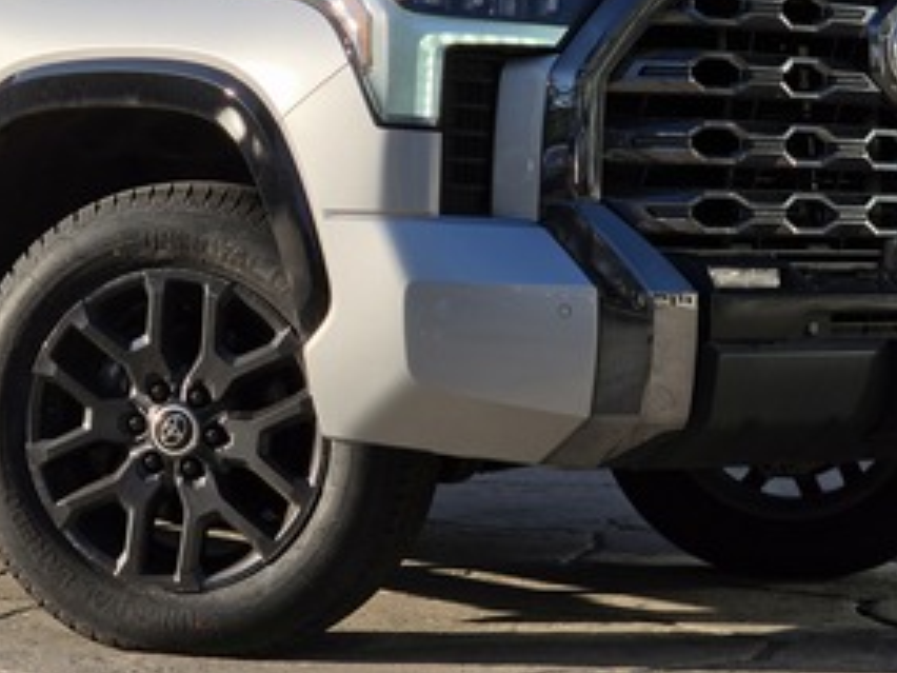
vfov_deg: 14.5
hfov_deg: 19.2
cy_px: 201
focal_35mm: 102
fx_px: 2643
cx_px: 250
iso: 25
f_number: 2.4
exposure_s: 1/1376
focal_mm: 7
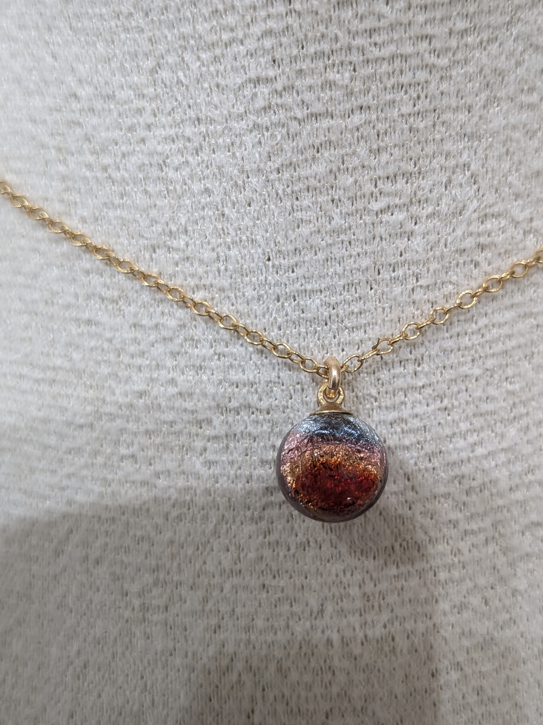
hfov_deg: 36.8
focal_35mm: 39
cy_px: 339
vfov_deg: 47.8
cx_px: 297
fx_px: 816
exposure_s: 1/120
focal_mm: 4.53
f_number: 1.7
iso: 115
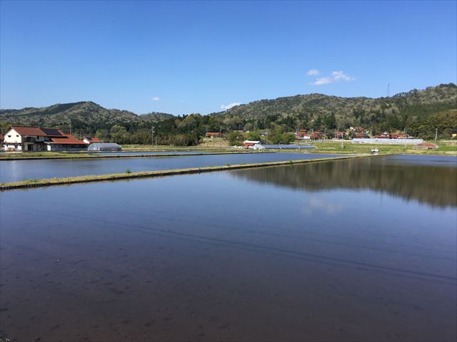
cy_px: 171
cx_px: 228
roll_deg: -2.9
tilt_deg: -4.6
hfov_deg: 61.7
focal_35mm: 29
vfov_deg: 48.2
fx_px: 383
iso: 25
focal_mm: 4.15
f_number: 2.2
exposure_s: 1/1350
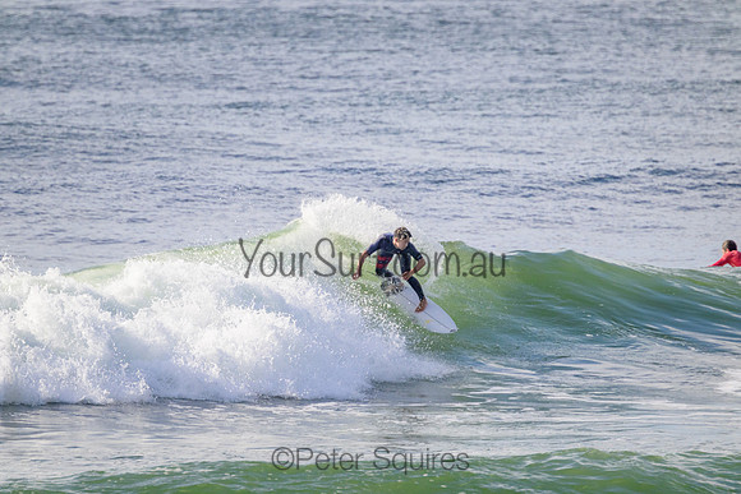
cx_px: 370
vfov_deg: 1.7
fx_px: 16470
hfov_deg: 2.6
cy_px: 247
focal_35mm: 800
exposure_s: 1/2000
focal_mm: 800
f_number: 11
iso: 1100
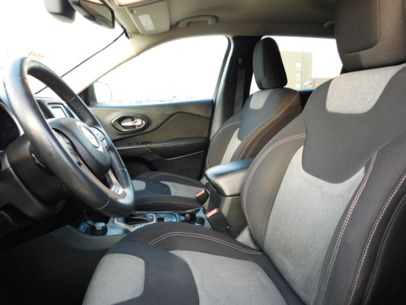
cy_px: 148
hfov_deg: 71.6
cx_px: 208
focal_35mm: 24
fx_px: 282
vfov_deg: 56.8
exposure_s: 1/40
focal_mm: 4
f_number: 3
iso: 125
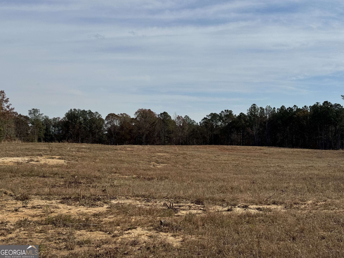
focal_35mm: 48
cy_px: 129
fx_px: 477
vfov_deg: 30.3
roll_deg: +0.8
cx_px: 172
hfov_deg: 39.7
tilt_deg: +0.9
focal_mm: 6.76
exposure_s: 1/9009
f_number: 1.78
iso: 80
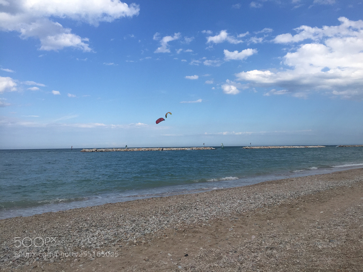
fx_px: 304
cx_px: 182
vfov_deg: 48.2
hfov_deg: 61.7
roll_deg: -0.2
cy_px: 136
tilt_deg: +2.6
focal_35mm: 29
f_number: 2.2
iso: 32
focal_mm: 4.15
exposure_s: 1/2475
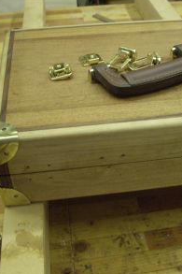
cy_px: 136
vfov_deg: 36.9
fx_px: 410
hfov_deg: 24.8
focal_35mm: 54
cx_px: 129
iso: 200
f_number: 2.8
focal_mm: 7.9
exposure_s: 1/50
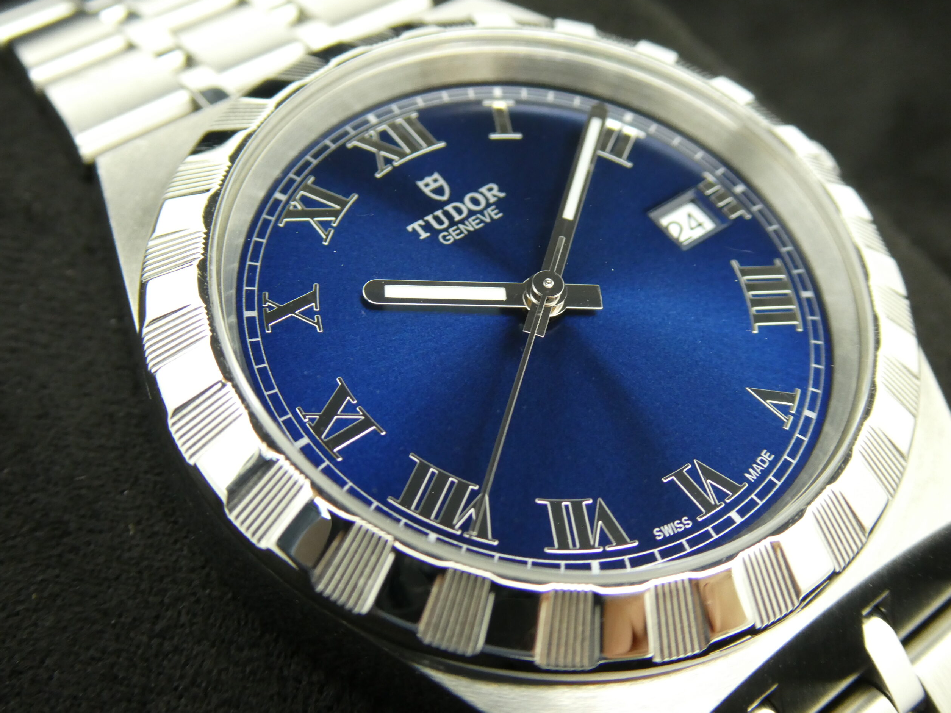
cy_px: 358
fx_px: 1401
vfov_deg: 28.6
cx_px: 478
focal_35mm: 51
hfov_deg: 37.5
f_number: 4.1
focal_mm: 9
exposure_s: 1/80
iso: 320
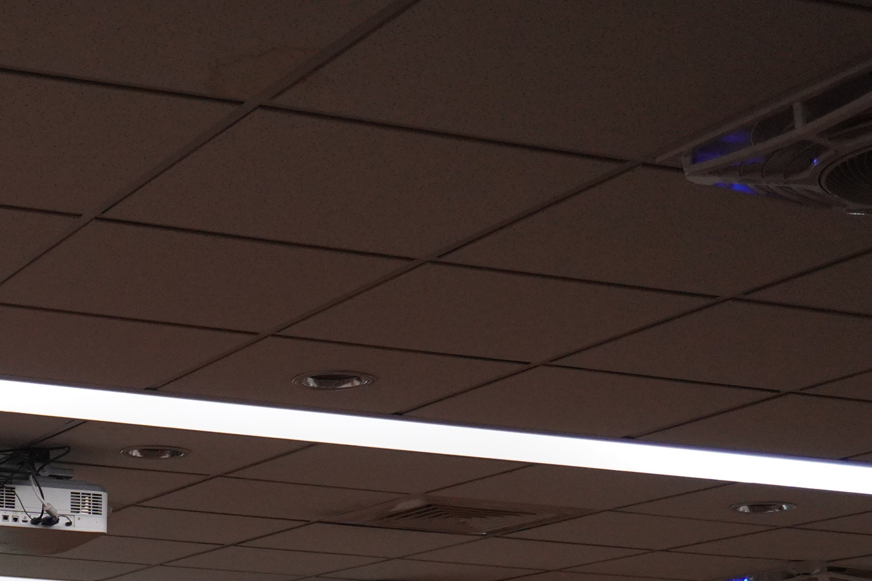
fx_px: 2183
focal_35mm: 90
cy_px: 634
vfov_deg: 14.8
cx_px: -30
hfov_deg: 21.7
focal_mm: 27
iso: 1250
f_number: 4.5
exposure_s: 1/160
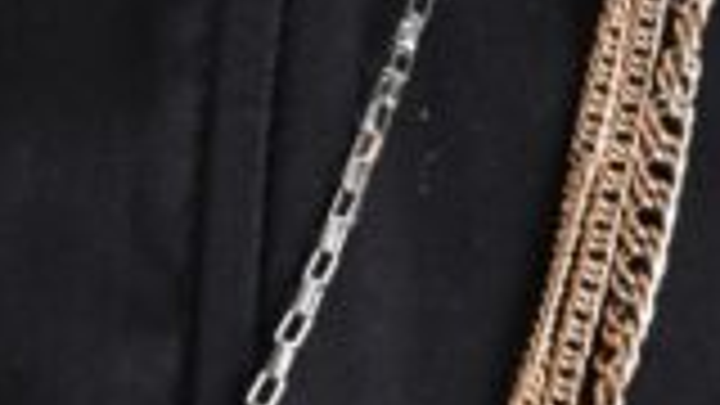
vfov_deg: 3.3
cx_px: 43
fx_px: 7045
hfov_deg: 5.8
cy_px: -374
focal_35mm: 369
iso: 125
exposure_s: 1/125
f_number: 9
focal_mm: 55
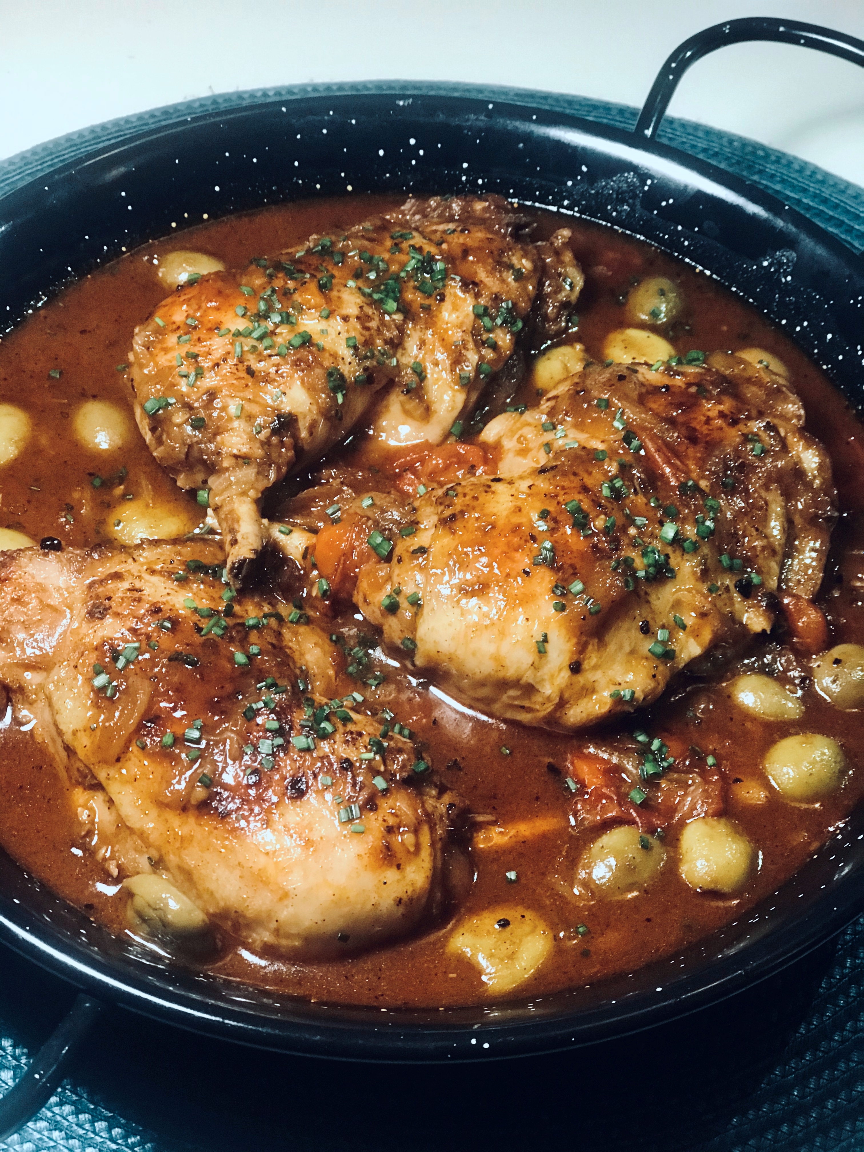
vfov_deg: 33.8
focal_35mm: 57
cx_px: 432
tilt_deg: -51.2
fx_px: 1897
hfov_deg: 25.7
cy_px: 576
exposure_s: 1/50
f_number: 2.8
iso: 320
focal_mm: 6.6
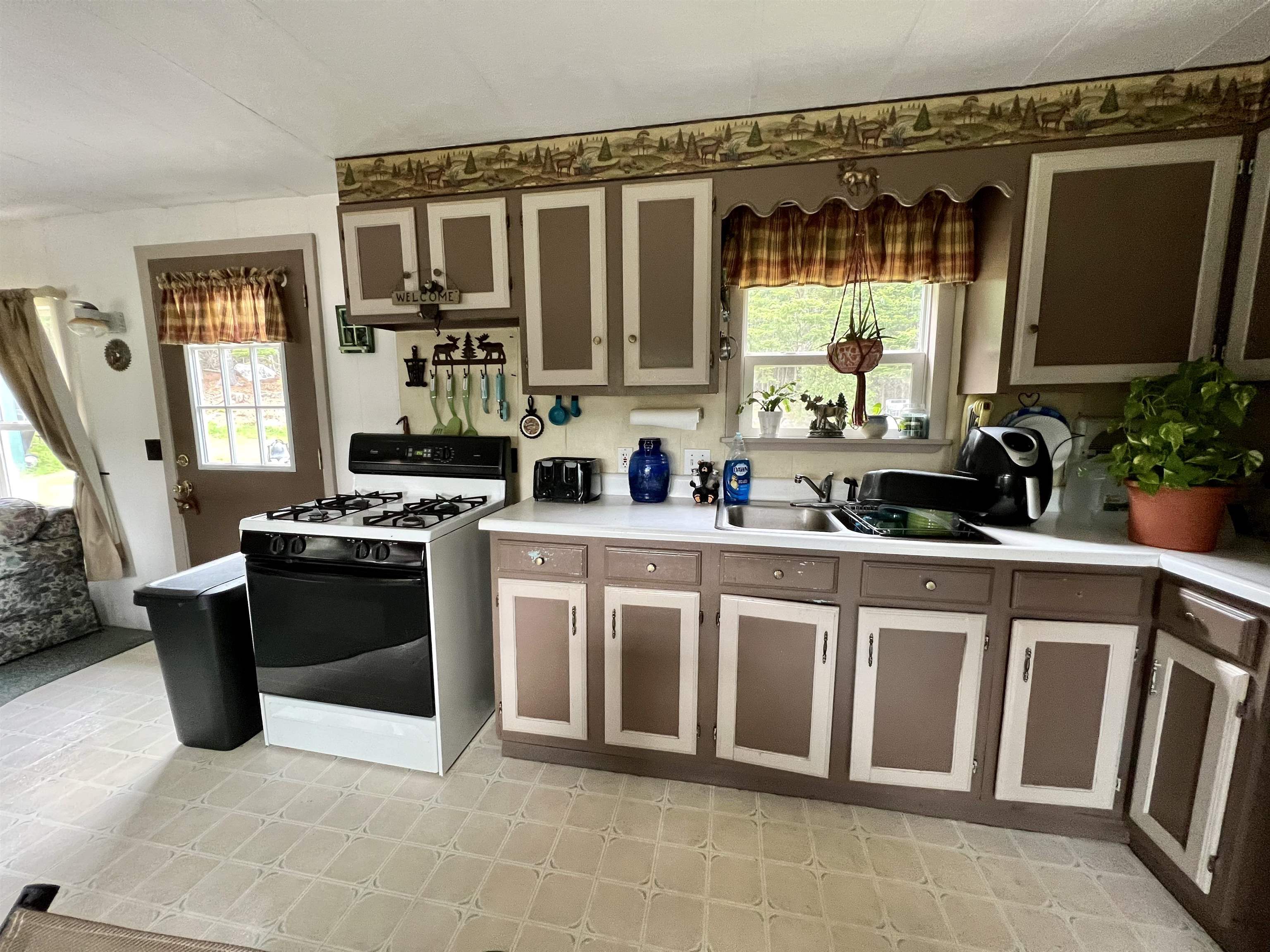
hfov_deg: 106.2
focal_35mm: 13
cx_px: 635
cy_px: 476
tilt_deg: -8.3
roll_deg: +1.3
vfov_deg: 89.9
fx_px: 477
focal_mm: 1.57
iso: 250
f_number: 1.8
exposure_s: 1/70
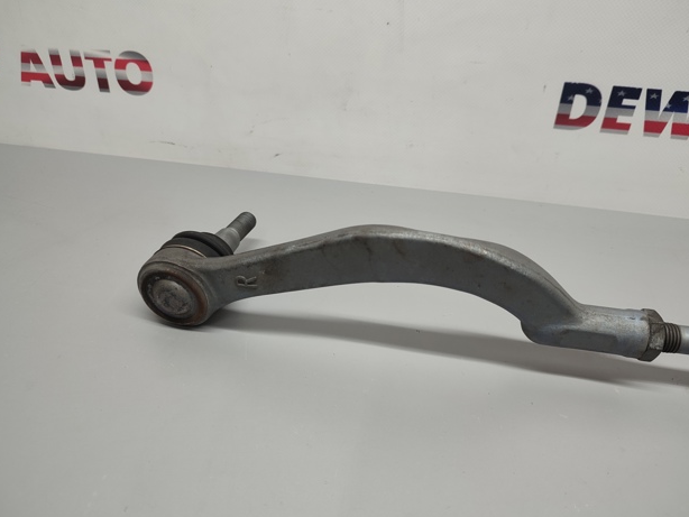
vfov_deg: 54.9
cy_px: 261
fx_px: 498
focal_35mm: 25
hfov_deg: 69.4
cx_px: 344
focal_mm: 5.89
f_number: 1.89
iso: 268
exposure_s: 1/33
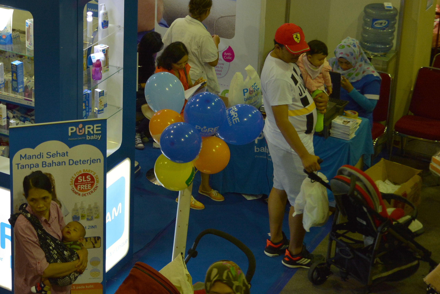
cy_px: 16
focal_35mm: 87
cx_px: -69
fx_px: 1065
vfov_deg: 15.5
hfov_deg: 21.8
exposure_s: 1/60
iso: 450
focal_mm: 25
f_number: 4
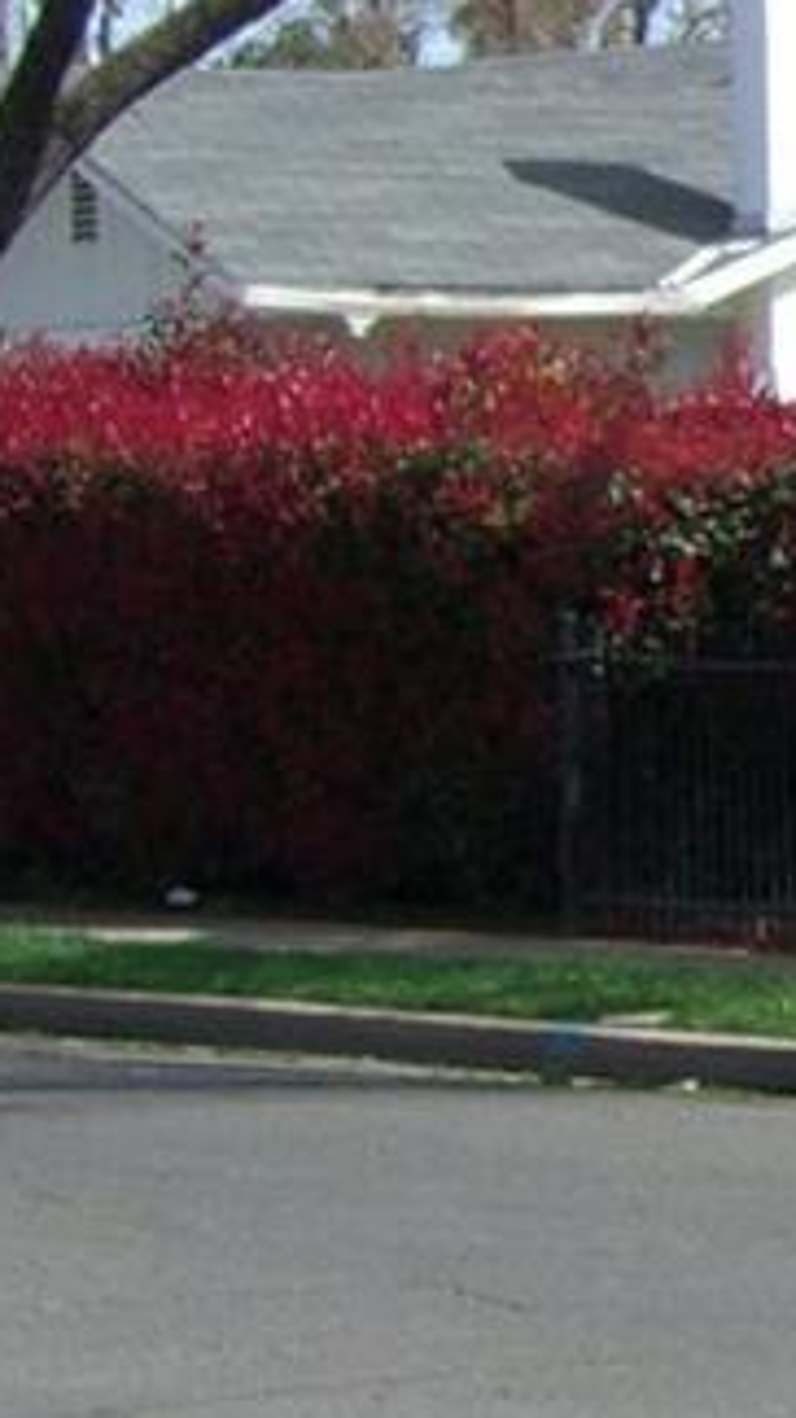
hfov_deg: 4.8
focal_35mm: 232
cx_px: 2908
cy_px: 779
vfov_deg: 9.3
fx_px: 8714
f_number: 3.1
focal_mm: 9.5
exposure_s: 1/1000
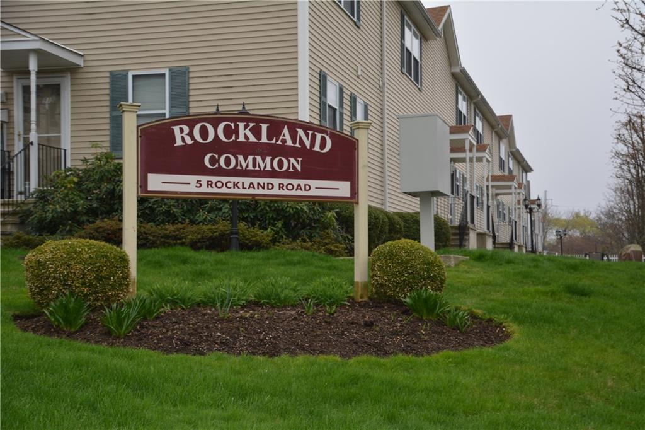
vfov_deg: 28.1
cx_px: 322
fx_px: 860
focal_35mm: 48
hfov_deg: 41.1
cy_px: 215
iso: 100
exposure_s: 1/200
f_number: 5
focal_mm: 32
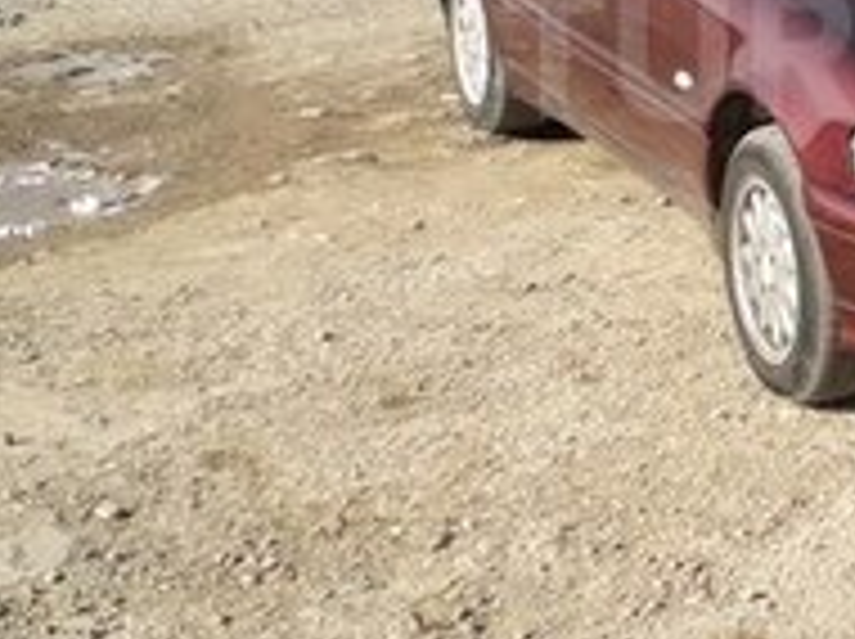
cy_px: 52
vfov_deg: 15.5
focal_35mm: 94
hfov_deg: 19.9
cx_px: 963
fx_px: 2319
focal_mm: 3.6
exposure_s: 1/1182
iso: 40
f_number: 1.9
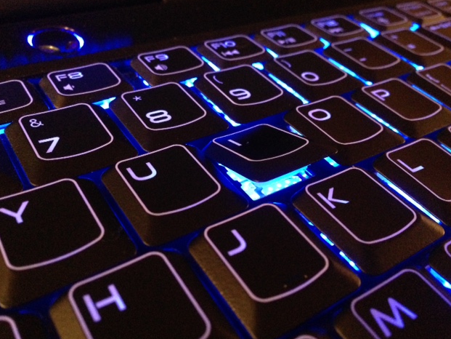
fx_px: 443
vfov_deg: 41.8
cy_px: 170
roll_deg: -7.0
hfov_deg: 53.9
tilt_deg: -41.6
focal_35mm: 34
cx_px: 221
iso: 800
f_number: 2.4
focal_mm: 4.12
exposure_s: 1/15
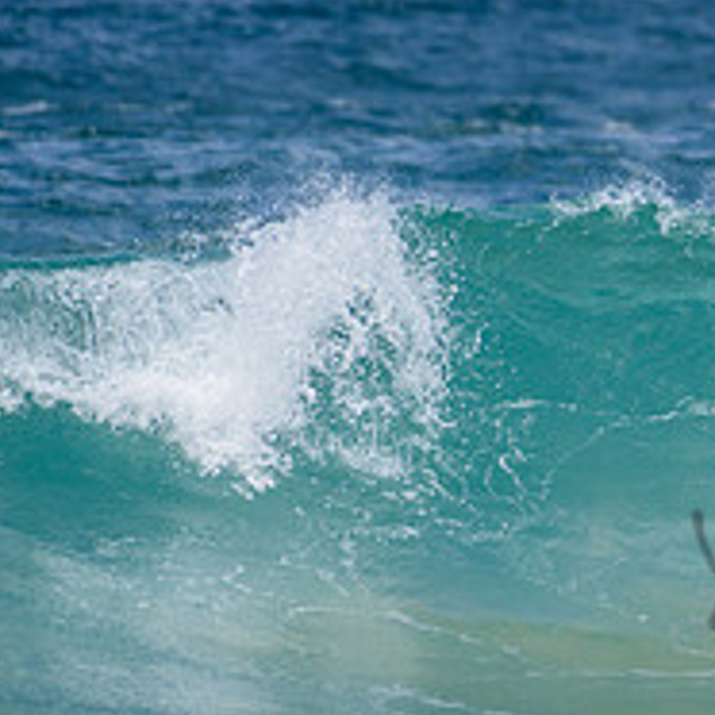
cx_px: 1335
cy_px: 384
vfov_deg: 1.1
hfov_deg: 1.1
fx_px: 38068
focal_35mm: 1629
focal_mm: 500
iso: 125
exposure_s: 1/2000
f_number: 5.6
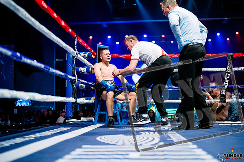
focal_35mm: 51
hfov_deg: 38.9
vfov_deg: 26.5
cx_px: 122
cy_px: 81
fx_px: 346
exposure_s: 1/1600
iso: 6400
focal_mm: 50
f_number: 1.4
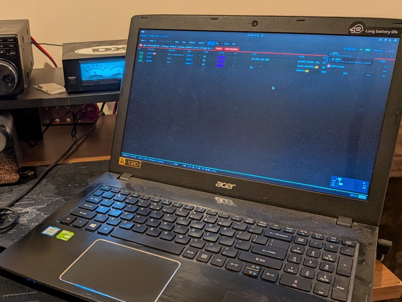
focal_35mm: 36
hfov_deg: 50.1
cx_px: 123
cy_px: 190
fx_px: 418
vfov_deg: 39.4
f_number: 1.7
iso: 34
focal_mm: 4.53
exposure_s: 1/60
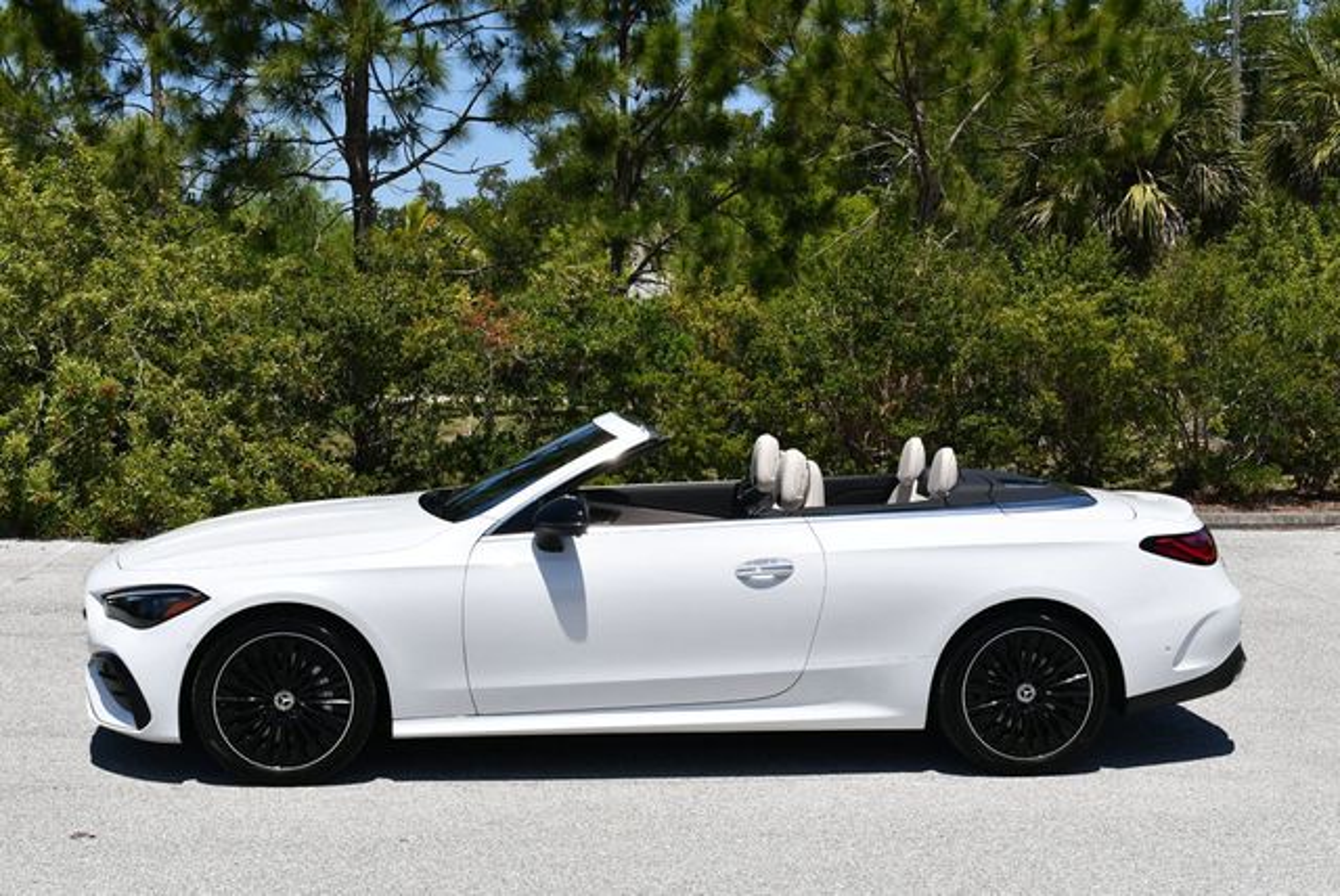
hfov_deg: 38.2
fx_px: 1937
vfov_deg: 26.0
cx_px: 670
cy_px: 448
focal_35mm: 52
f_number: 9
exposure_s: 1/320
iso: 100
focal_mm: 26
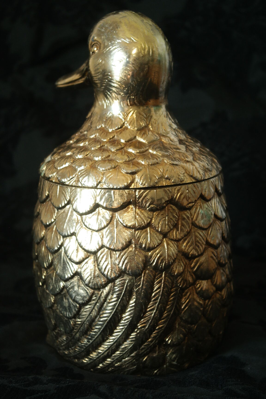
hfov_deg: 19.7
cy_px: 200
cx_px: 133
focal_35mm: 69
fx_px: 765
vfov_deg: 29.2
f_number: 5.6
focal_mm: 45
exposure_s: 1/30
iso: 800
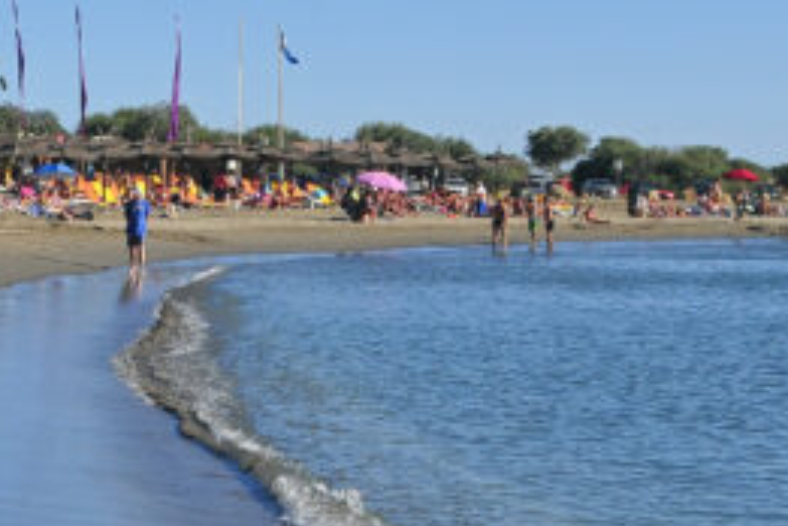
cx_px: 190
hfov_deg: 14.5
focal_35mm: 141
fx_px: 3086
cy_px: 311
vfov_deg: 9.7
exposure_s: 1/400
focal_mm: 32
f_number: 11
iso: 200
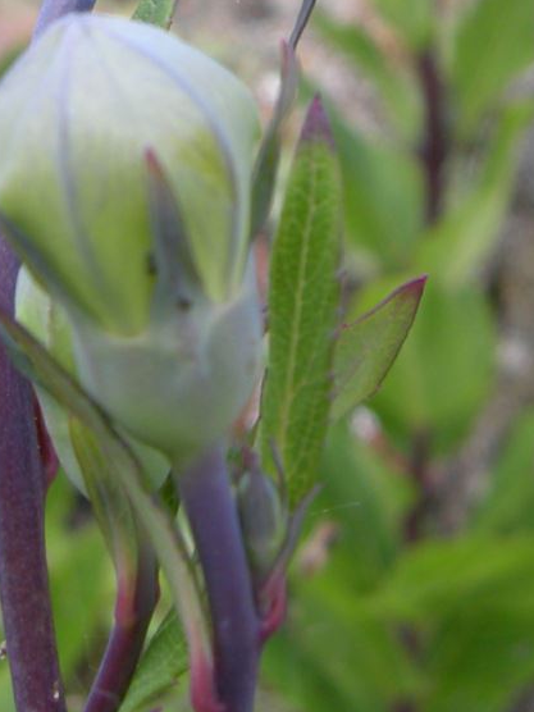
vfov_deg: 14.7
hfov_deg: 11.8
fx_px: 2592
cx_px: 250
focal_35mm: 126
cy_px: -321
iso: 64
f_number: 3.8
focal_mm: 7.5
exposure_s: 1/104
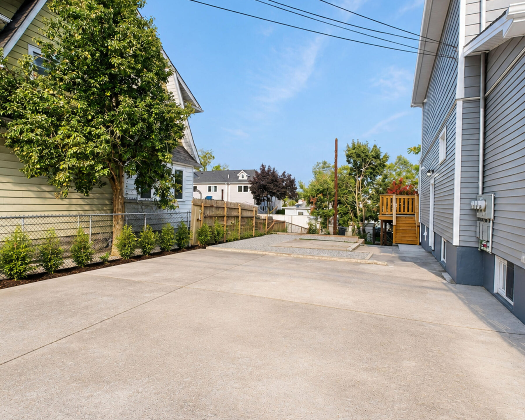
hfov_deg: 80.4
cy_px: 200
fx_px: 311
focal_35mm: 20
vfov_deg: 68.1
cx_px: 261
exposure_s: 1/125
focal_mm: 10
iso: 160
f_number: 9
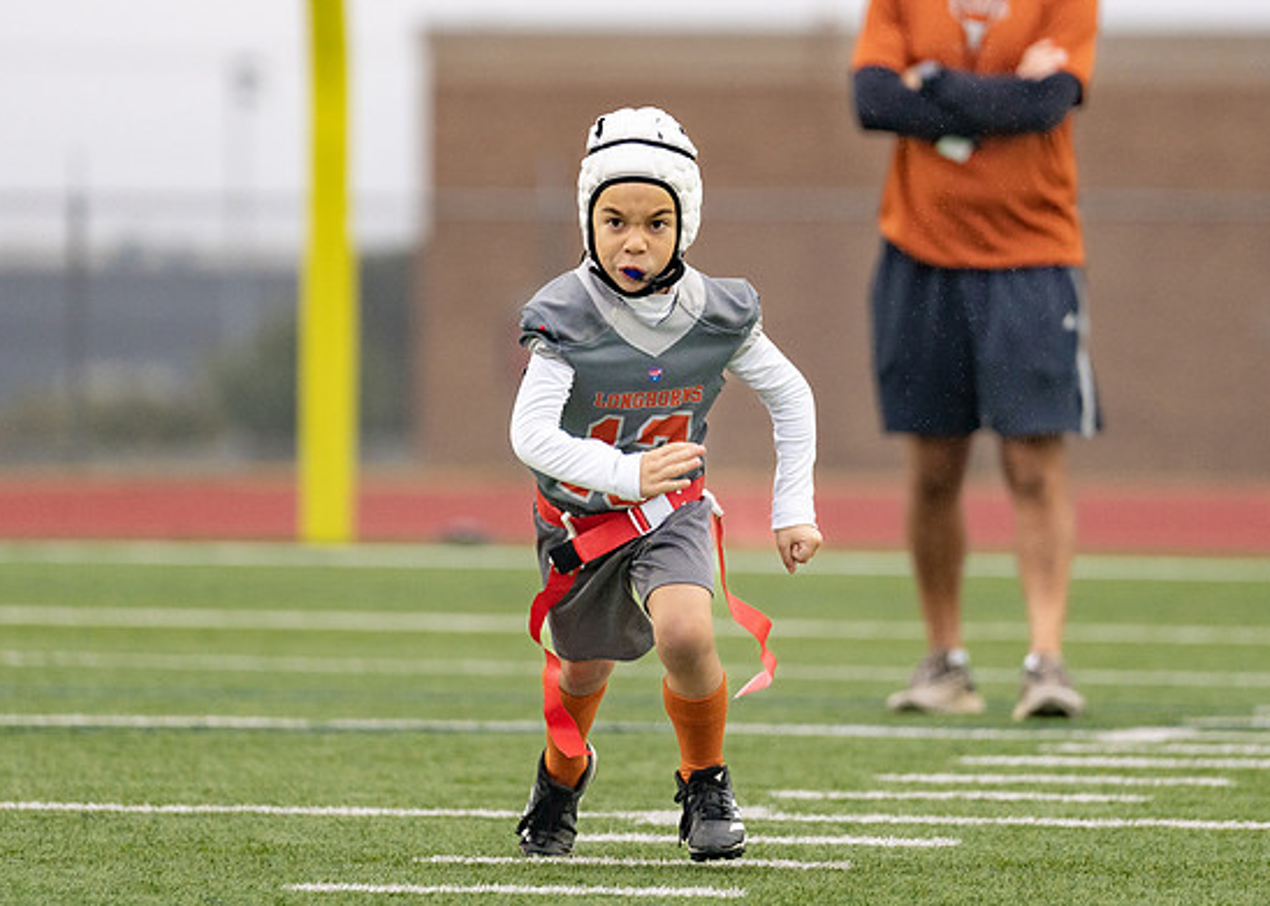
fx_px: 12800
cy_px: 266
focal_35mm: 355
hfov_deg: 5.7
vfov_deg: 4.1
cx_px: 614
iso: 1000
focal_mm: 200
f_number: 2.8
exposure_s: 1/1250
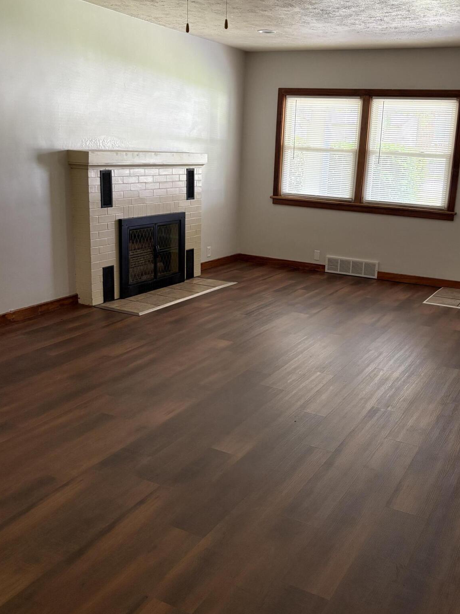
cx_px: 274
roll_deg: -2.5
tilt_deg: -13.0
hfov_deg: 41.6
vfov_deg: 53.9
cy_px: 290
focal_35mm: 34
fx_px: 602
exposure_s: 1/60
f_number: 1.6
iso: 250
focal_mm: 5.96
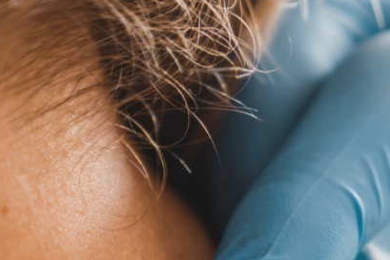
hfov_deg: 7.8
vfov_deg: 5.2
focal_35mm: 260
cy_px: 381
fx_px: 2815
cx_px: 488
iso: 800
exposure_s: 1/200
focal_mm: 70
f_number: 2.8
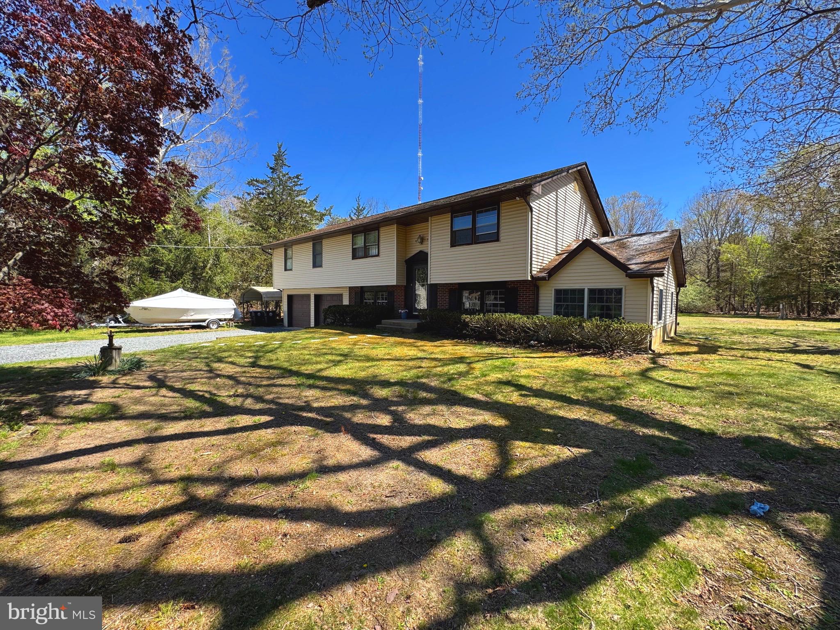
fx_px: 340
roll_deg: -0.8
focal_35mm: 14
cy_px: 315
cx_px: 420
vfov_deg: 85.7
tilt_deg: -2.6
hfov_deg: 102.1
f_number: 2.2
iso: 40
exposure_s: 1/573
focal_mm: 2.22
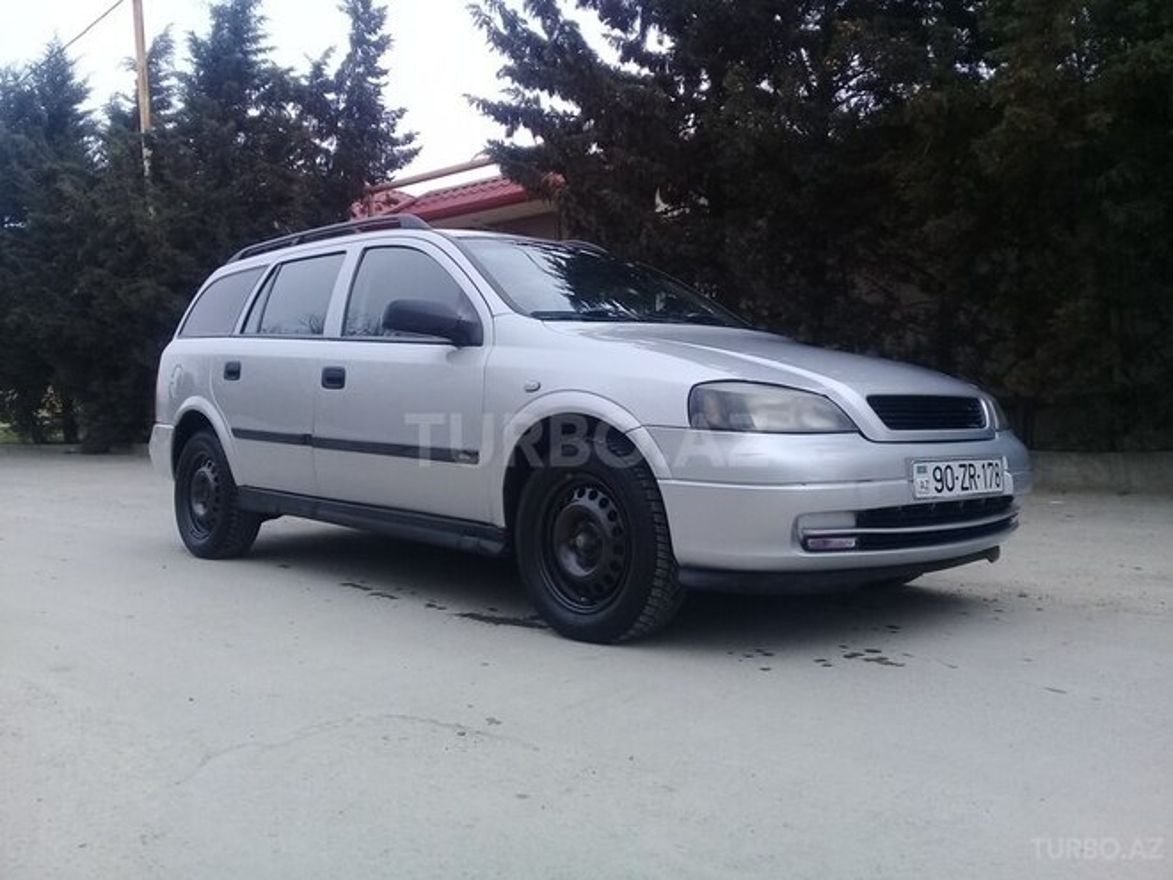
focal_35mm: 31
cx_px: 586
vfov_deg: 45.4
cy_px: 440
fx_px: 1050
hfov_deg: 58.4
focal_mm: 3.3
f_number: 2.2
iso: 50
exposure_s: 1/654
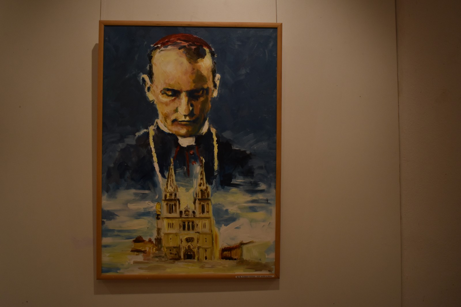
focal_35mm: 36
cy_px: 154
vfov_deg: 36.9
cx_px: 230
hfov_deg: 53.1
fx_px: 461
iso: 640
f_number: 4
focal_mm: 24
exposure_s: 1/250
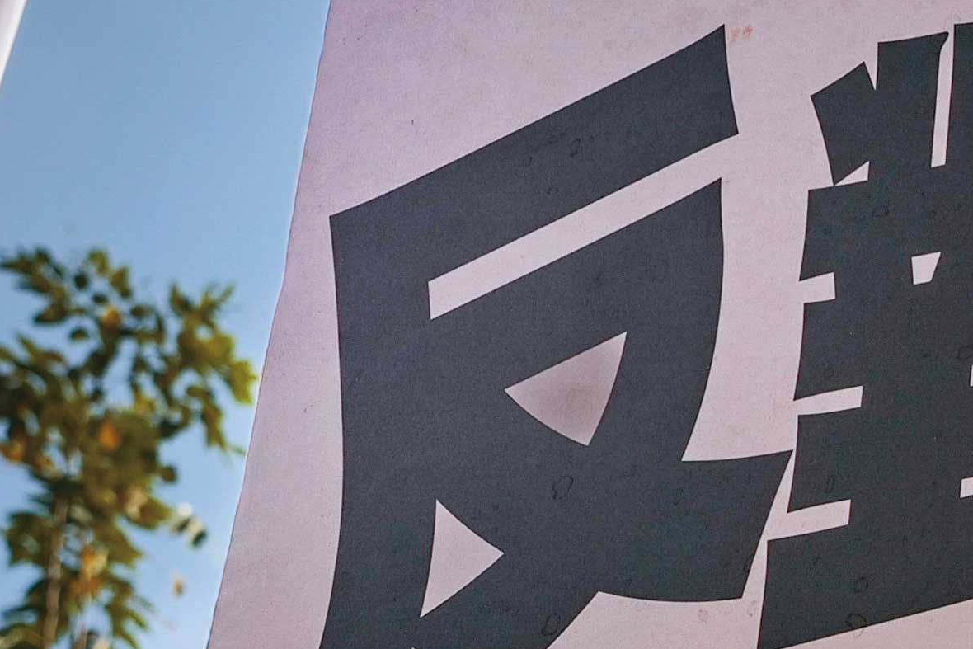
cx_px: 1772
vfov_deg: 10.9
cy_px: 951
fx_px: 3298
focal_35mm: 122
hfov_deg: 14.6
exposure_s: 1/1000
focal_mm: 24
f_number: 5.6
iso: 100
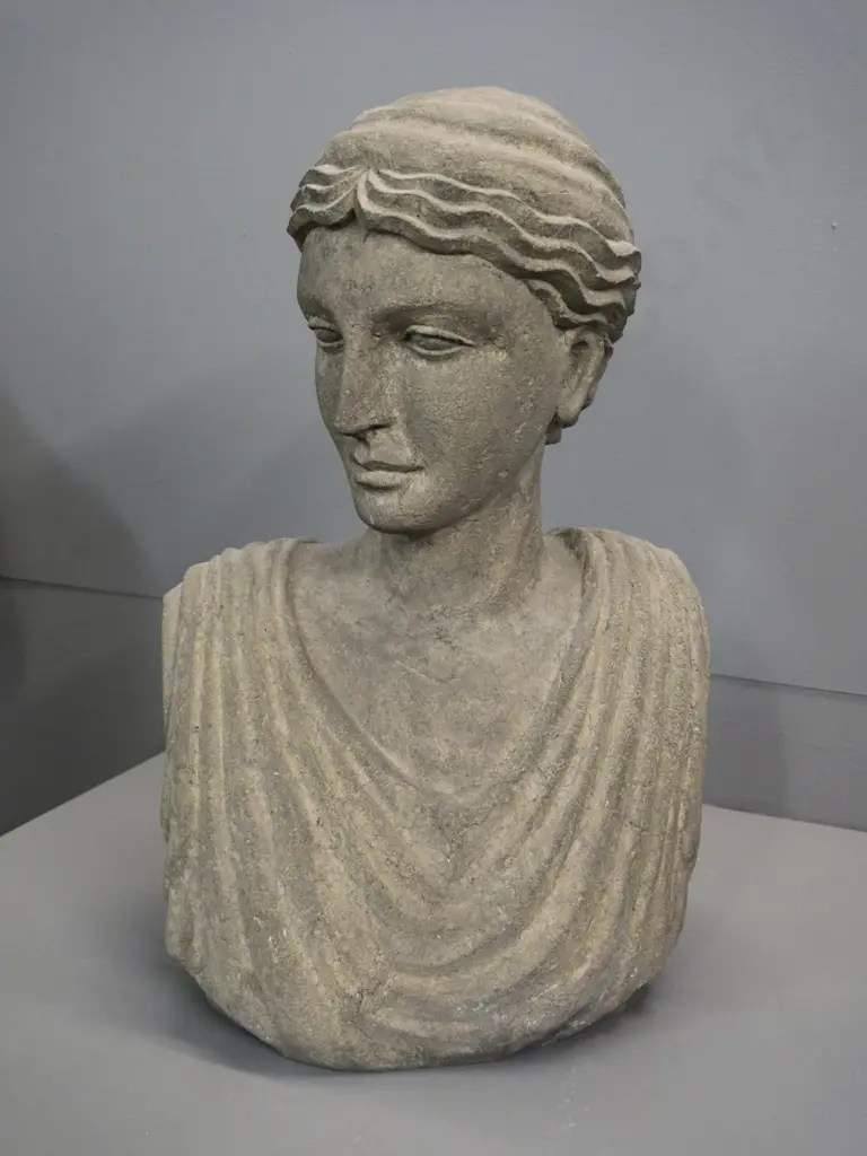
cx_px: 434
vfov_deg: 46.8
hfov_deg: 36.0
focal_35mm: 40
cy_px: 578
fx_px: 1336
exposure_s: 1/125
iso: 3200
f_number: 5
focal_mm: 20
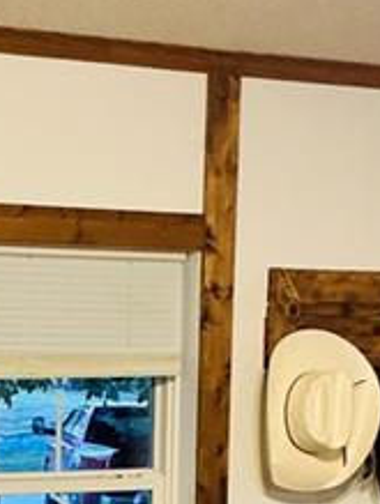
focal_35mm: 98
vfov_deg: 19.3
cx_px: 5
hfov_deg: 14.9
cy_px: 541
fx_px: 1430
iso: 250
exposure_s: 1/40
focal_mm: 3
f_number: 1.8
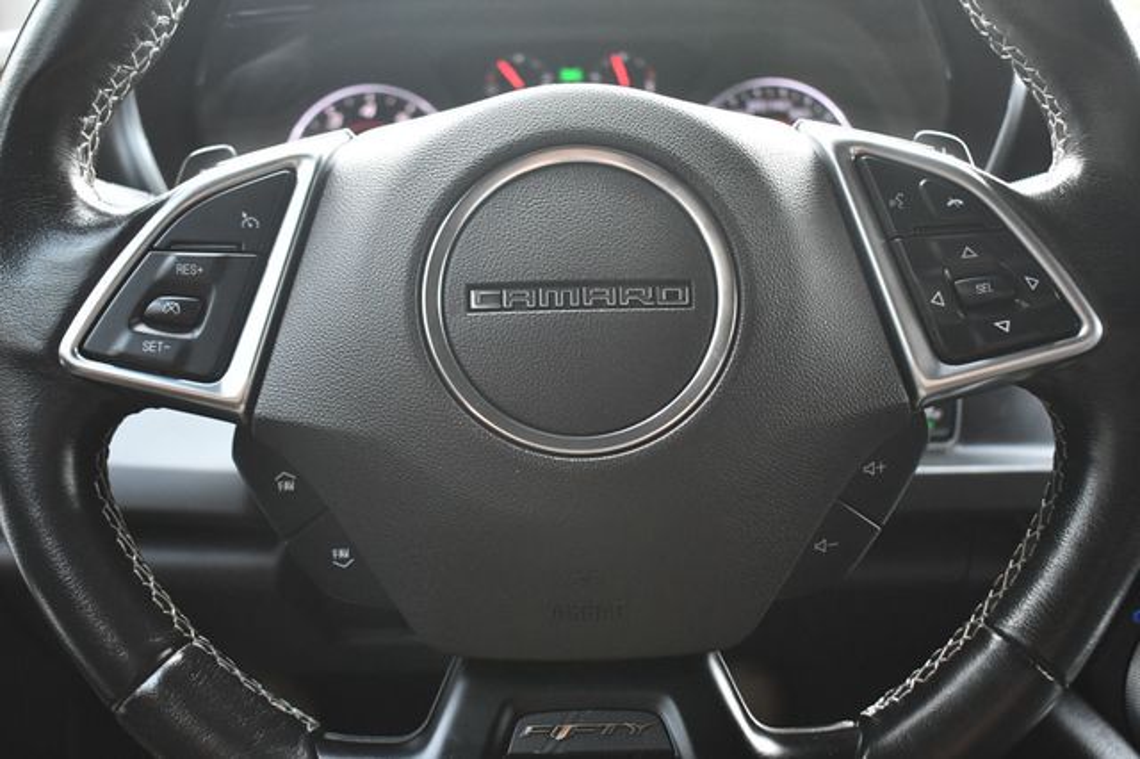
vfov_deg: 35.9
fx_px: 1171
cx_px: 570
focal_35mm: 37
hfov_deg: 51.9
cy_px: 380
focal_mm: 25
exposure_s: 1/125
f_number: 4
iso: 1600
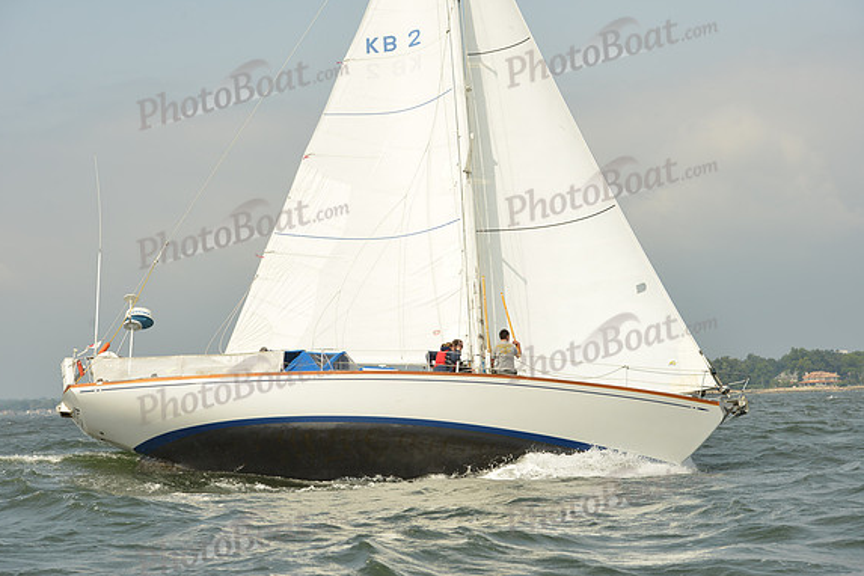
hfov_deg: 25.7
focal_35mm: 79
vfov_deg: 17.3
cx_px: 428
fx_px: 1896
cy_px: 287
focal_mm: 78
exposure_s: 1/1250
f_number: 10
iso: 320
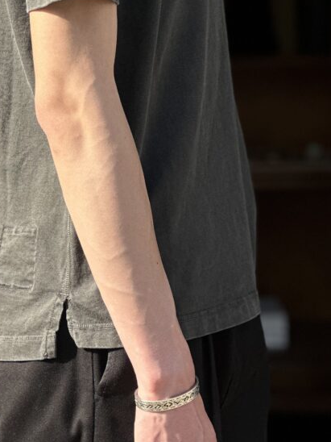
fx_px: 1836
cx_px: 28
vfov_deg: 13.7
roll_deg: +0.1
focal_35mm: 144
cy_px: 264
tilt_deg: -7.4
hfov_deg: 10.2
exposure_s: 1/536
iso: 32
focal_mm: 9
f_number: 2.8
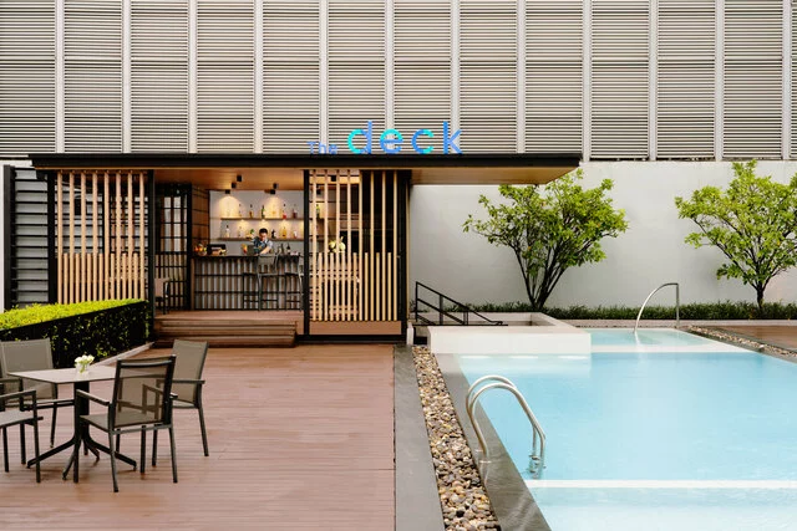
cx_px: 398
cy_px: 266
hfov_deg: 39.6
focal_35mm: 50
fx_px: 1107
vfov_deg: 27.0
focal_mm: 50
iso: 100
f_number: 8
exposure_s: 1/15
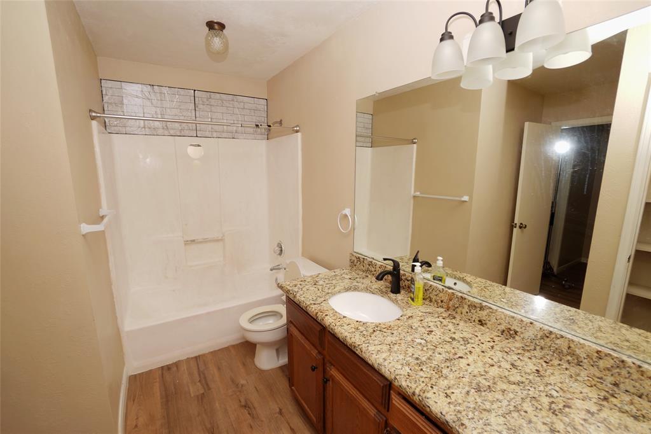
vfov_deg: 77.3
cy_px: 217
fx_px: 271
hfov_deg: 100.4
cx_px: 326
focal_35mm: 15
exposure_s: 1/125
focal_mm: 10
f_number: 4
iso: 50
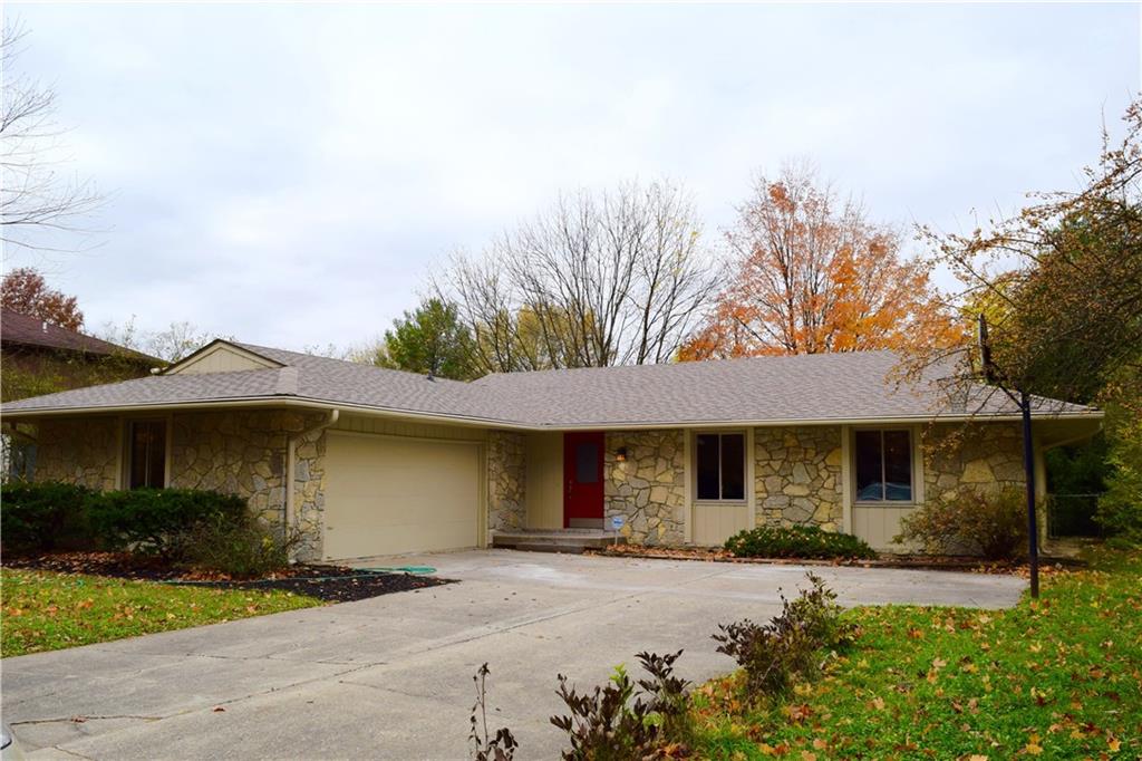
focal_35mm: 30
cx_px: 571
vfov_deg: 43.6
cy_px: 380
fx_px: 951
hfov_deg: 61.9
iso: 220
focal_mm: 20
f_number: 8
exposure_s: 1/250
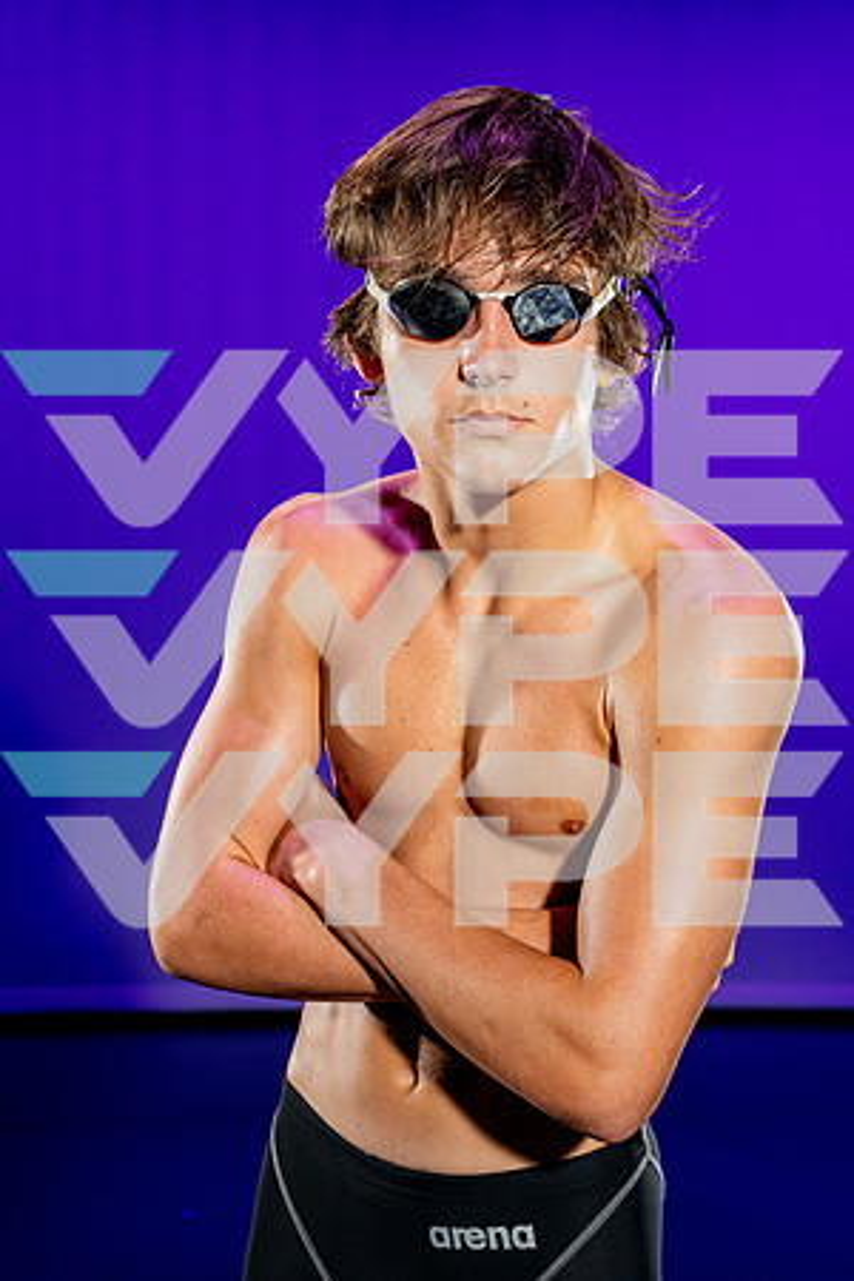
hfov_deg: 23.8
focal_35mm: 57
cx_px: 427
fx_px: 2028
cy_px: 640
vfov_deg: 35.1
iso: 2500
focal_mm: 57
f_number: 7.1
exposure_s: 1/250
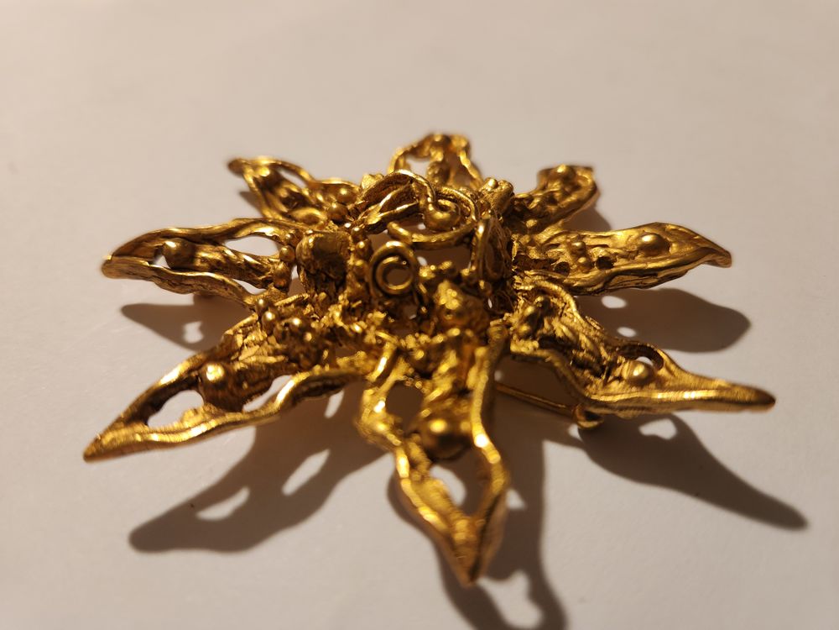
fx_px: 557
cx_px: 420
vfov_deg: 58.9
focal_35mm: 23
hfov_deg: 73.9
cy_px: 315
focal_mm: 5.4
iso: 250
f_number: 1.8
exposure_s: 1/50
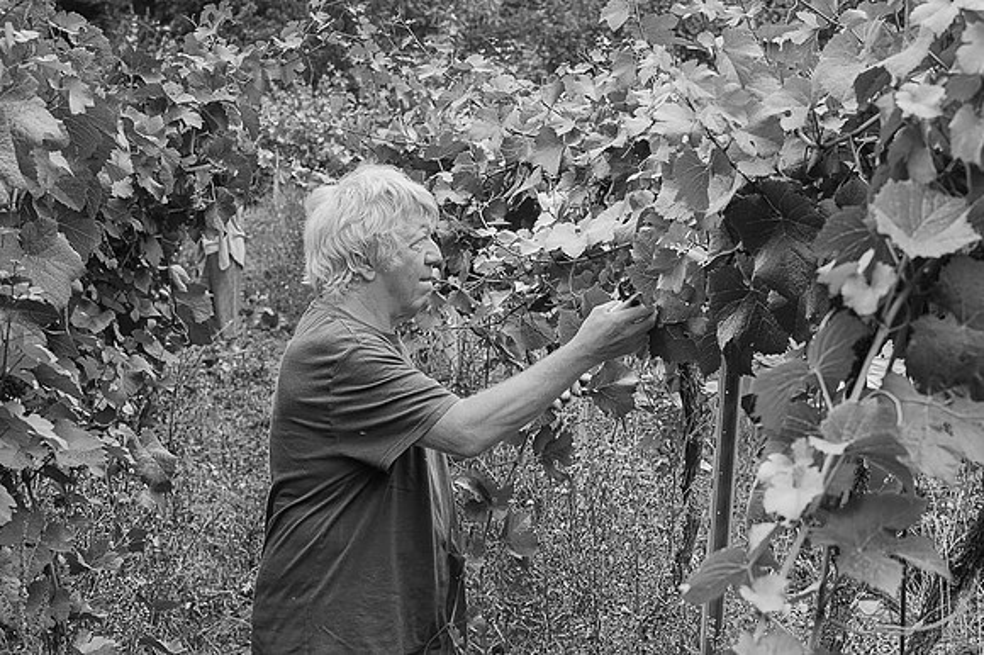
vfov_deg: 16.3
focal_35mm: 84
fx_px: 2291
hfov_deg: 24.2
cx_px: 492
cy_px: 263
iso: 400
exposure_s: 1/160
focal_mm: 70
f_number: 8
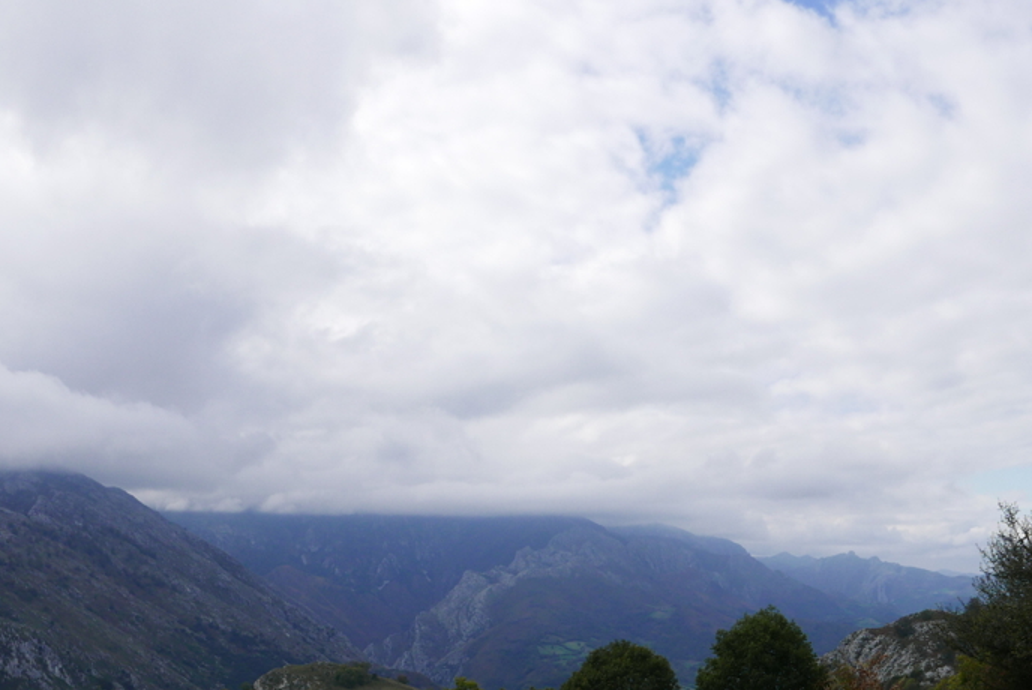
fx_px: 1348
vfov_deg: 27.9
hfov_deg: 41.8
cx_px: 446
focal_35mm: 47
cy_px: 592
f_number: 5.6
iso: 200
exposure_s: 1/800
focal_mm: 12.1
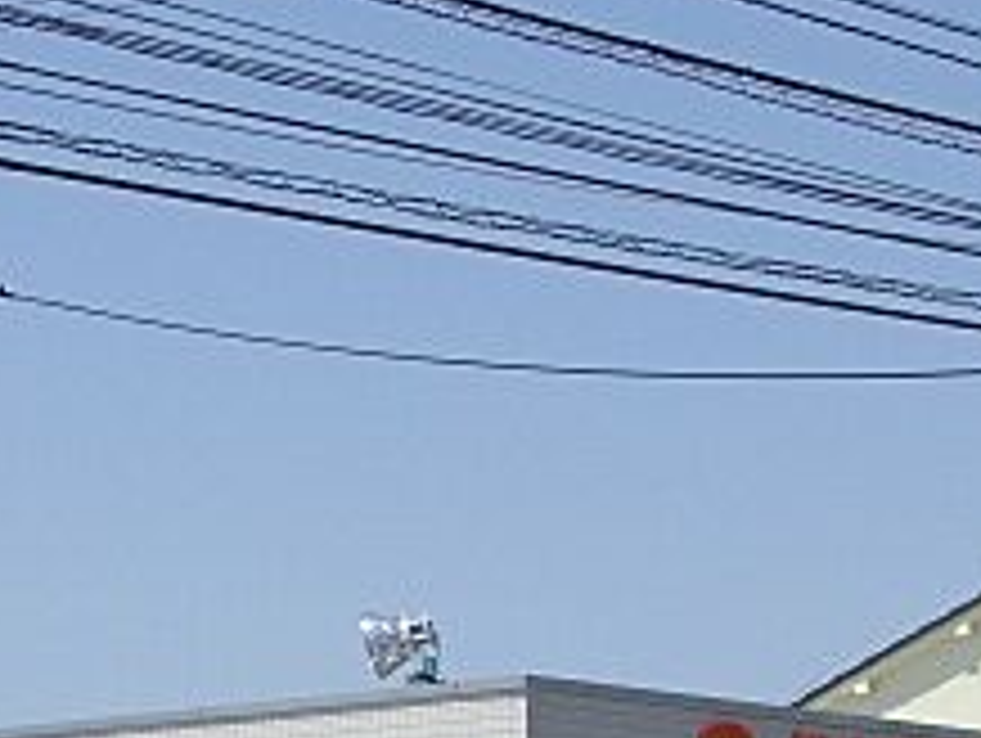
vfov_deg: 8.8
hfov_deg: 11.8
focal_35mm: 167
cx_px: 180
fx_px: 4738
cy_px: 868
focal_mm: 11.8
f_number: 5
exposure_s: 1/640
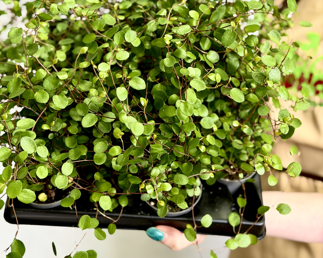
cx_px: 160
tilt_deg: -8.8
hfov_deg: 30.0
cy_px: 89
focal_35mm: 63
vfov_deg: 24.1
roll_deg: -1.8
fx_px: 602
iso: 100
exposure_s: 1/121
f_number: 1.78
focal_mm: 6.76
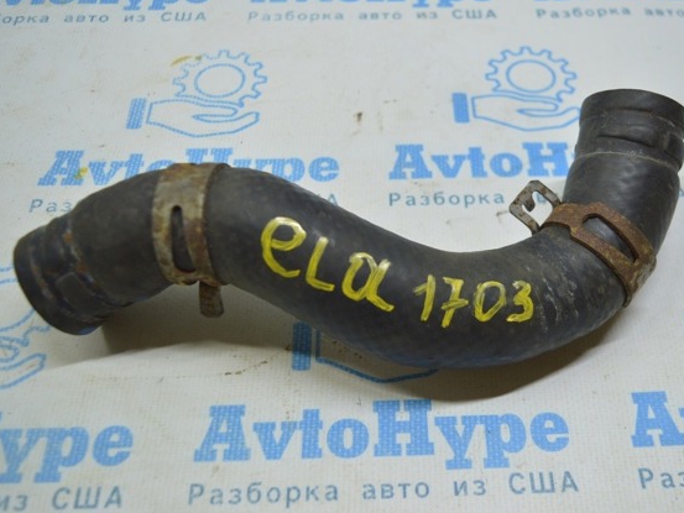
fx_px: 791
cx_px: 391
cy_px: 253
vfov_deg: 36.0
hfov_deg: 46.7
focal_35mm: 40
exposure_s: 1/80
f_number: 4
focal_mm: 24
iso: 400
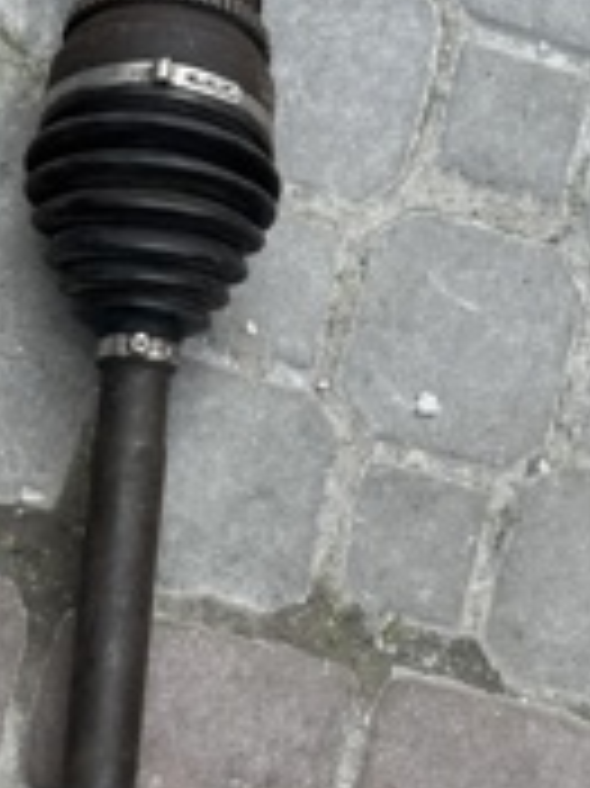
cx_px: 185
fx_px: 1502
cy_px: 657
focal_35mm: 66
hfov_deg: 22.1
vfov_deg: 28.6
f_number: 1.78
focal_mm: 6.76
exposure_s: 1/822
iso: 80
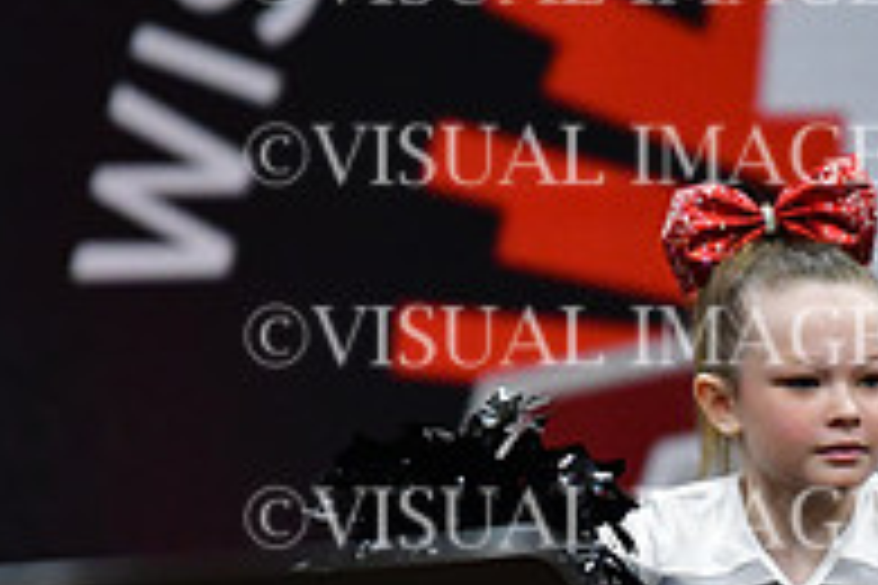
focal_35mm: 892
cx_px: 896
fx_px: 21753
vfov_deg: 1.5
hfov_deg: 2.3
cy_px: 790
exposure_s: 1/800
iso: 4000
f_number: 2.8
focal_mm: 200
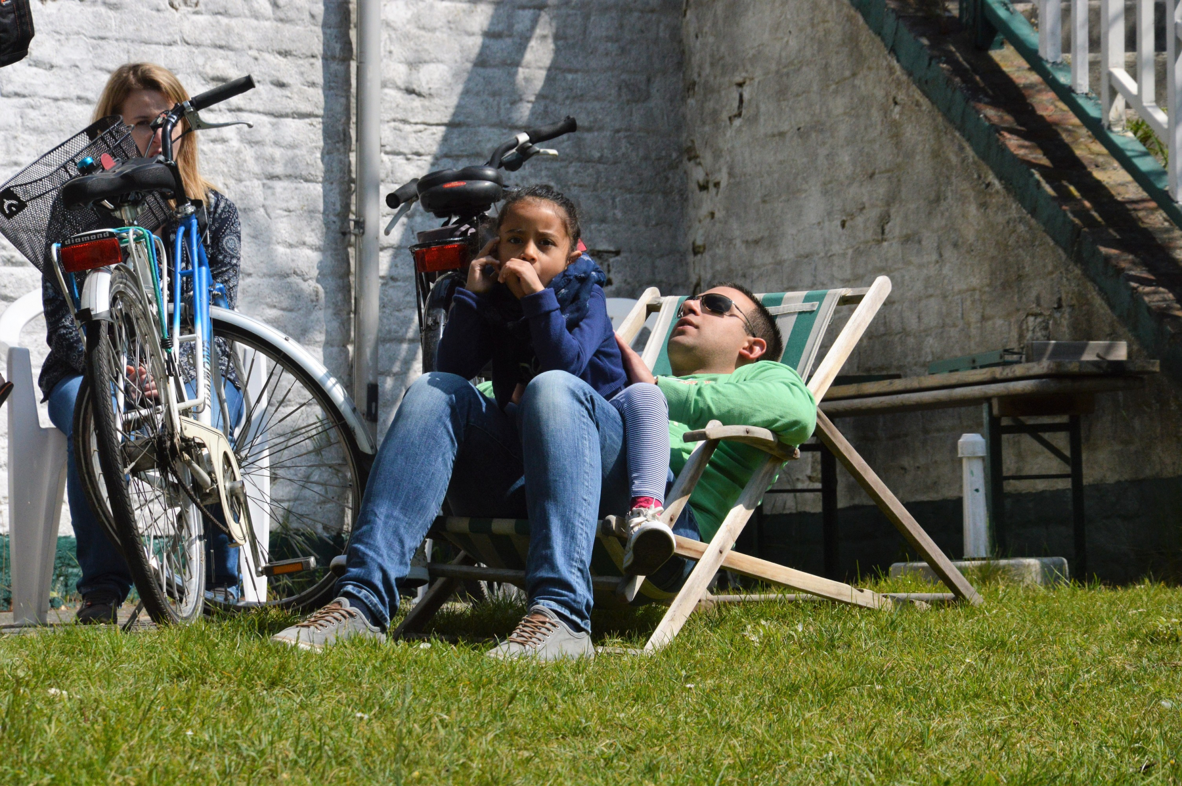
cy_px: 393
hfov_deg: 13.1
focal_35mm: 158
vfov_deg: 8.7
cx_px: 591
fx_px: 5167
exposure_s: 1/2500
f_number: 9
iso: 800
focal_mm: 105
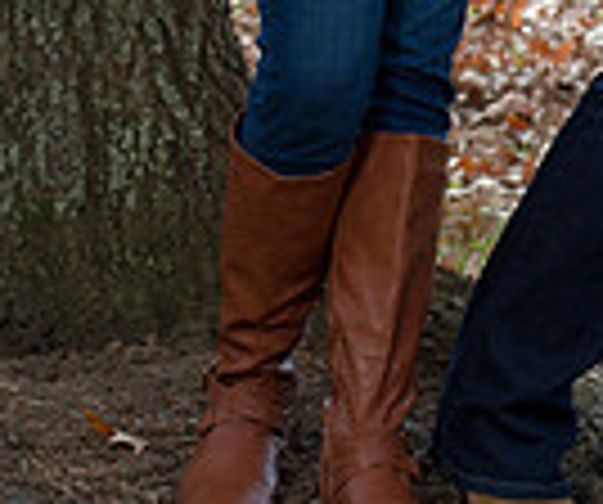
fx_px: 8082
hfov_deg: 4.2
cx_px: 1128
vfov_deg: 3.6
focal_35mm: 445
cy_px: -211
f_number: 6.3
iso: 160
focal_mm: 92
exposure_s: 1/100
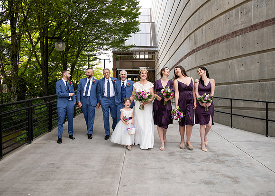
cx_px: 134
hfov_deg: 63.1
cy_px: 98
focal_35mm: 29
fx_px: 224
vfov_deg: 47.4
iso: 1600
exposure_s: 1/400
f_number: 5.6
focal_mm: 27
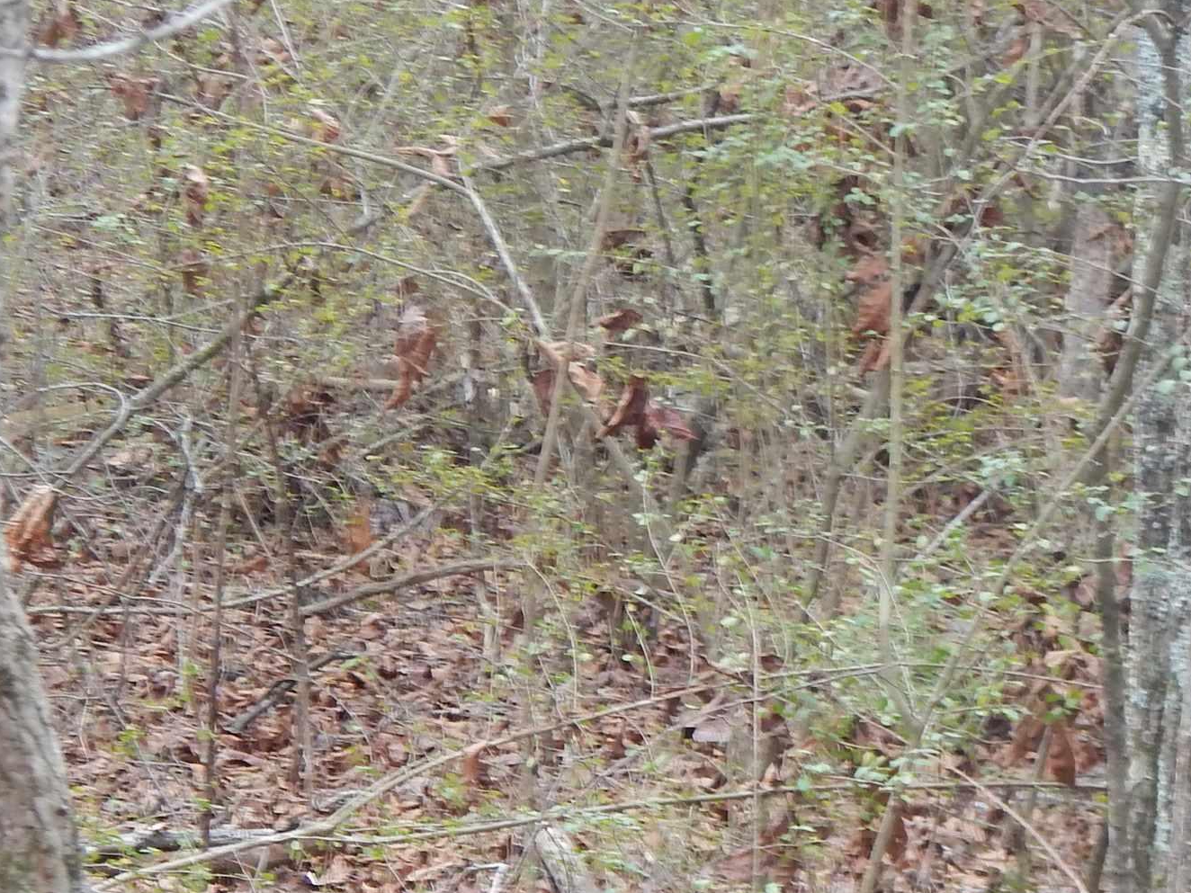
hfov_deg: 11.3
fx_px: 5987
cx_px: 1061
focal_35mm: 174
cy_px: 687
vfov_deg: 8.5
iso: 125
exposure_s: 1/40
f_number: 4.2
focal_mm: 13.5
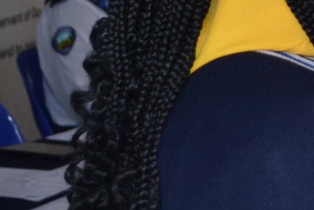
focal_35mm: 221
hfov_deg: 8.7
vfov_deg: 6.1
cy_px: -114
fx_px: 1929
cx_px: 677
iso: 400
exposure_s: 1/100
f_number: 4.5
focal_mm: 30
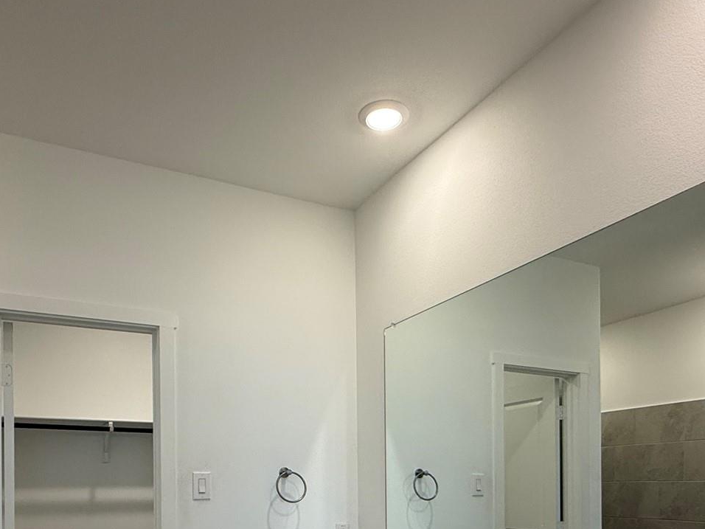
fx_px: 611
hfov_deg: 59.9
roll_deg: +0.6
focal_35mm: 30
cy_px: 479
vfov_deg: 42.8
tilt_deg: +0.3
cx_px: 329
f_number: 2.2
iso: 125
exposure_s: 1/120
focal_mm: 2.22
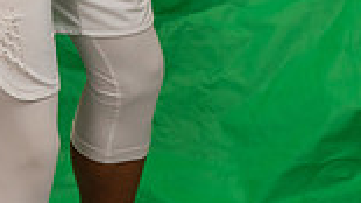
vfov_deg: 7.8
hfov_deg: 15.7
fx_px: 1301
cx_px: 85
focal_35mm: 136
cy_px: -394
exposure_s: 1/60
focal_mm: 24
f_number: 18
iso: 800
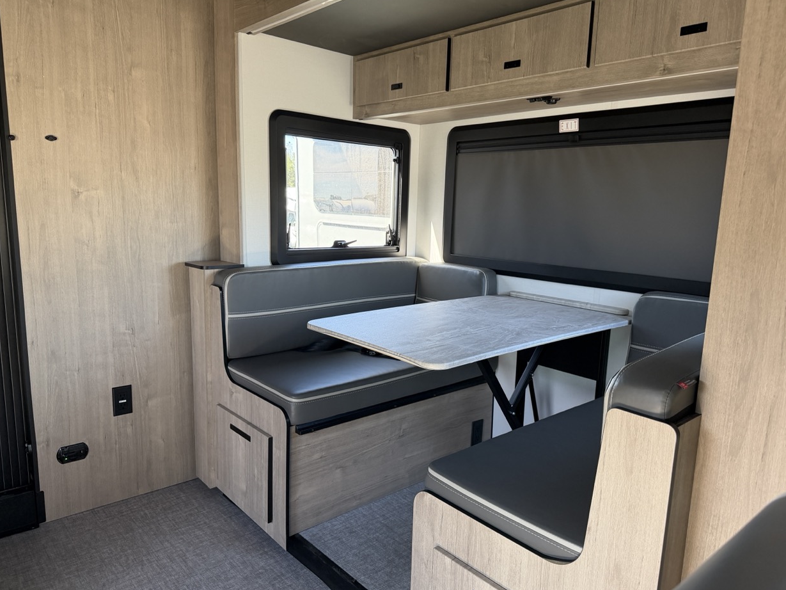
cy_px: 301
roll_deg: +0.6
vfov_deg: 54.9
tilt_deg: -11.0
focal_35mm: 25
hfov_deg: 69.4
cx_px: 393
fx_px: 568
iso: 200
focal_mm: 6.76
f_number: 1.78
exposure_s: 1/143
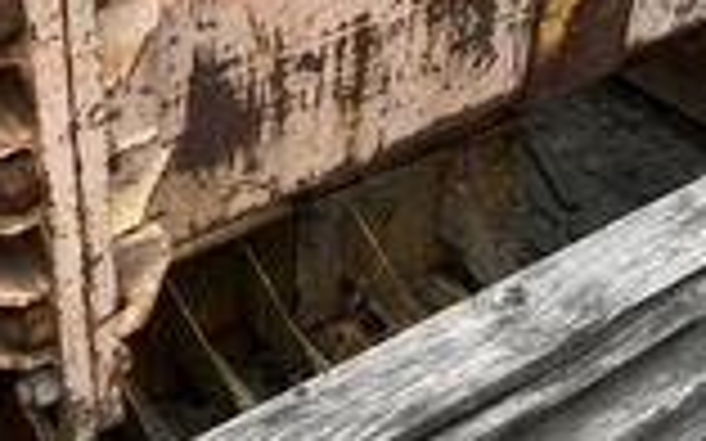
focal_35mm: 70
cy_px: 54
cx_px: 427
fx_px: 1346
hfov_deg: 29.3
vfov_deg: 18.3
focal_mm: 5.1
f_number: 1.6
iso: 50
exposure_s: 1/992
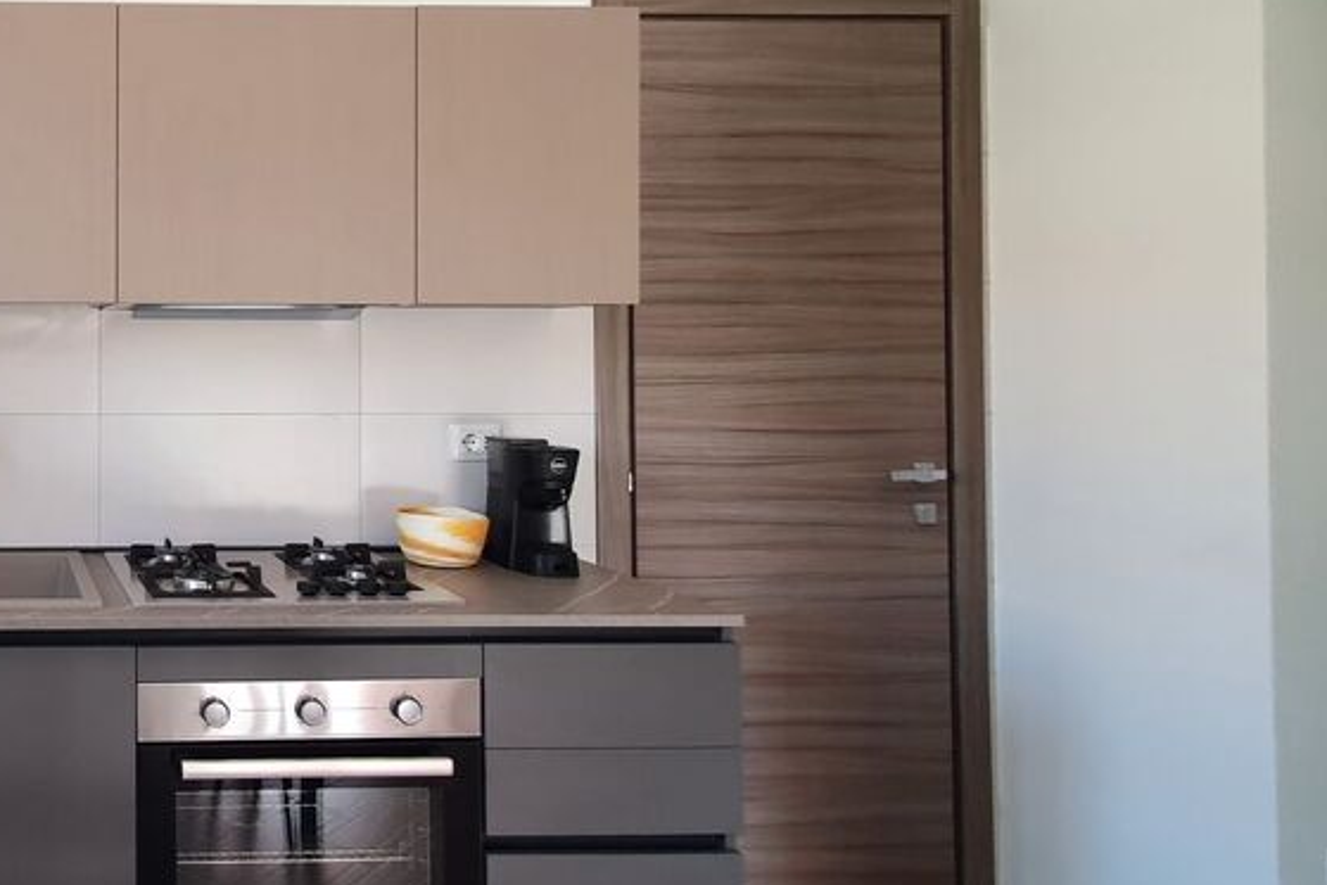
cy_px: 335
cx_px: -9
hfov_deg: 50.8
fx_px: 1069
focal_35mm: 29
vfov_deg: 44.6
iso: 100
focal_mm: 1.8
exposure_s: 1/50
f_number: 2.2
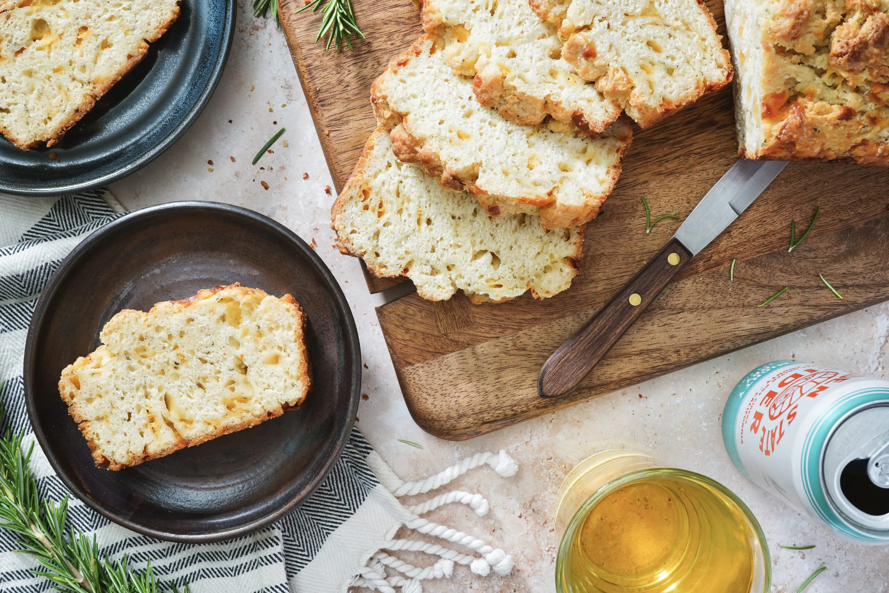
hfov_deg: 40.3
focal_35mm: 49
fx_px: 1210
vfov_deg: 27.5
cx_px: 444
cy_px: 296
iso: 100
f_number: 14
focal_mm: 49
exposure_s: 2.5
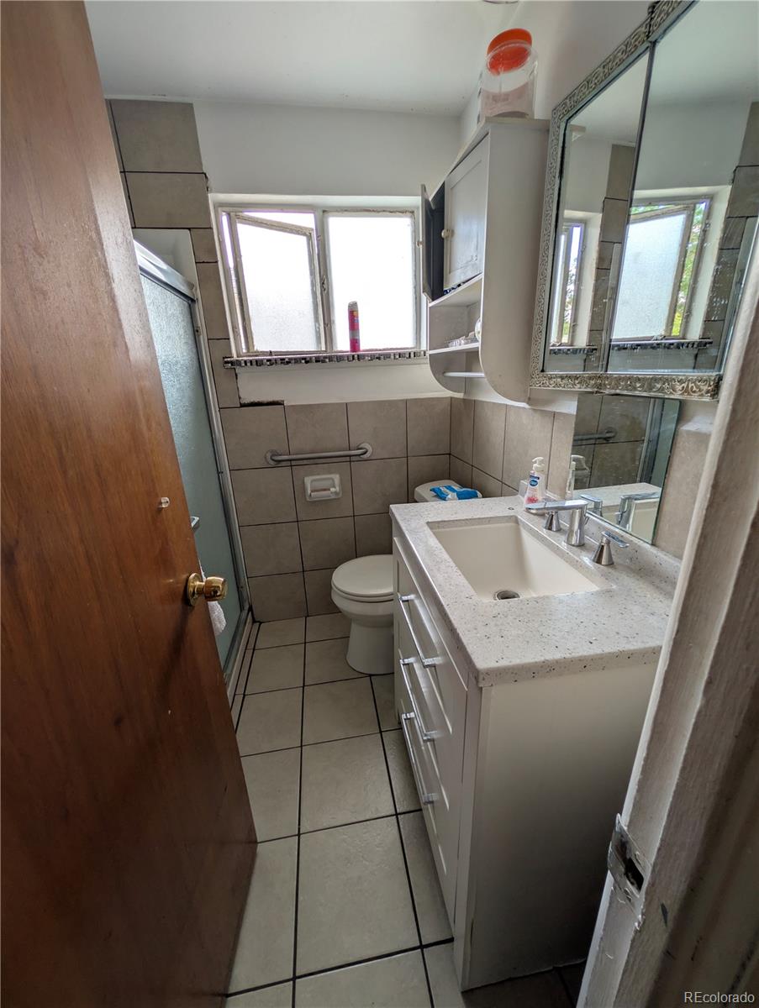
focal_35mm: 12
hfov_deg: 94.6
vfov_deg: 110.5
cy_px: 504
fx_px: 350
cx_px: 380
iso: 52
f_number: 1.7
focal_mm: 2.02
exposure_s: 1/92.5
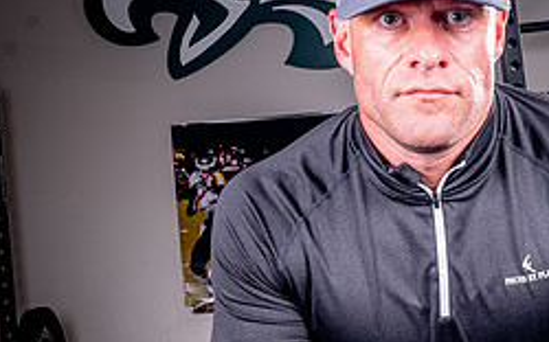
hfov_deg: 30.6
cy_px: 342
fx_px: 1002
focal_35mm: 67
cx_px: 315
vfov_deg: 18.9
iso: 100
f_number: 8
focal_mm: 24
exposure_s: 1/125
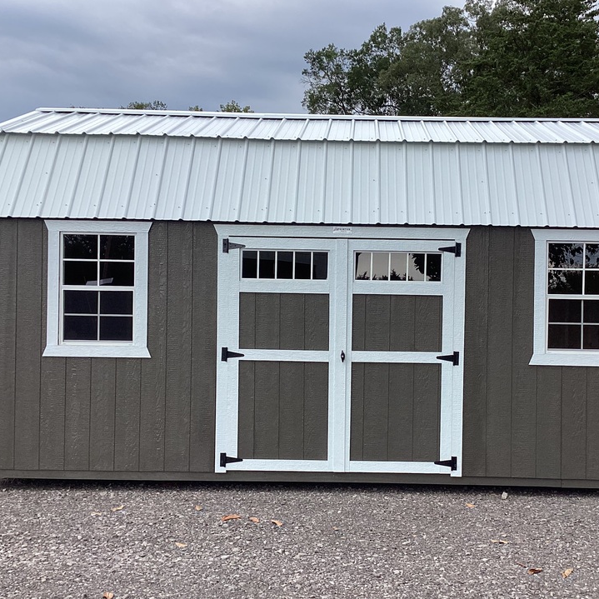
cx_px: 355
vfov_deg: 42.8
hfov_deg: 42.7
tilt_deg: -2.3
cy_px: 317
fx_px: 764
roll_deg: -1.0
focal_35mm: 39
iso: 25
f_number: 2.4
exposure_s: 1/586
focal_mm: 3.3
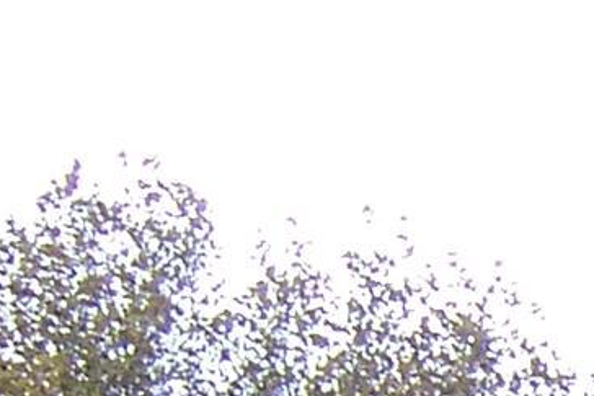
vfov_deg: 6.5
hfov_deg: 9.3
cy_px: 1195
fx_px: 3186
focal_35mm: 193
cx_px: 1498
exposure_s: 1/250
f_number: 3.4
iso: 80
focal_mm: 5.5
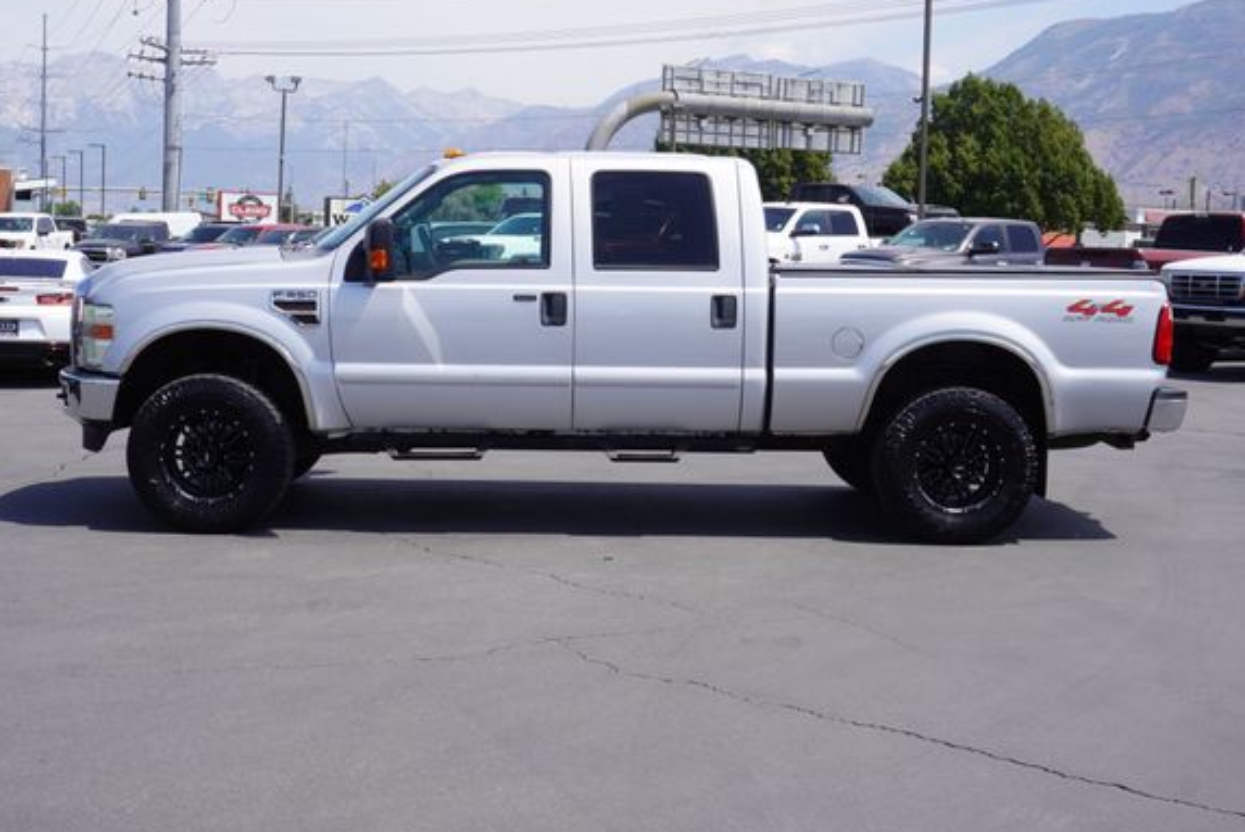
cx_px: 589
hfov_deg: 40.6
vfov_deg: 27.8
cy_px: 404
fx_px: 1681
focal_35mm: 49
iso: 100
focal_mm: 29
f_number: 11
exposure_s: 1/125
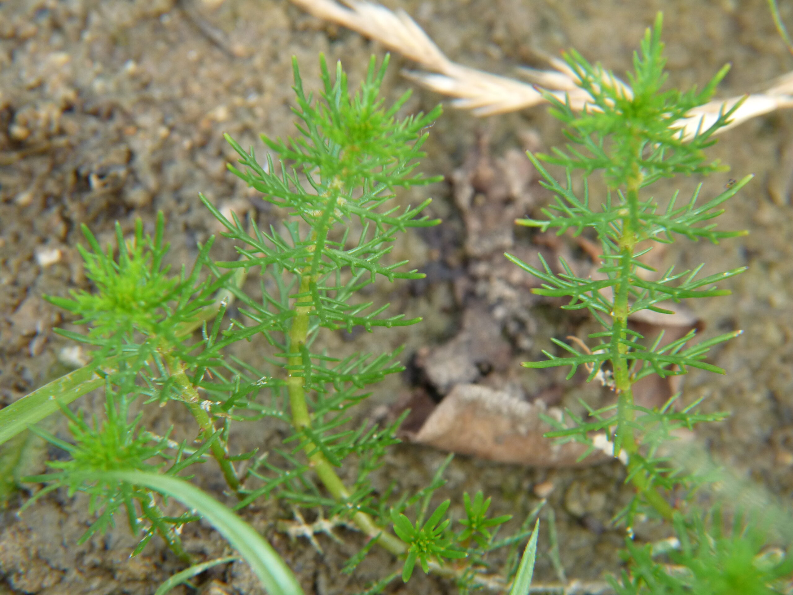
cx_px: 396
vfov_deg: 11.1
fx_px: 3070
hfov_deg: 14.7
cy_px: 298
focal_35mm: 134
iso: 160
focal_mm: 23.7
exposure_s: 1/160
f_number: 3.6
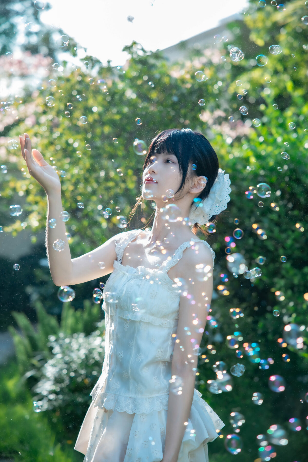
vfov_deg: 28.8
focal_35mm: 70
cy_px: 231
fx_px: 898
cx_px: 154
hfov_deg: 19.5
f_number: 2.8
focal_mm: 70
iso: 200
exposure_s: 1/320
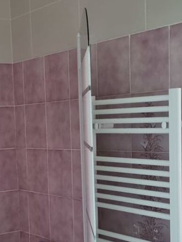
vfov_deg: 28.8
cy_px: 155
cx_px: 14
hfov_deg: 21.4
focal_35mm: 67
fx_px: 469
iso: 640
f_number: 1.8
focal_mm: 5.4
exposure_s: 1/25
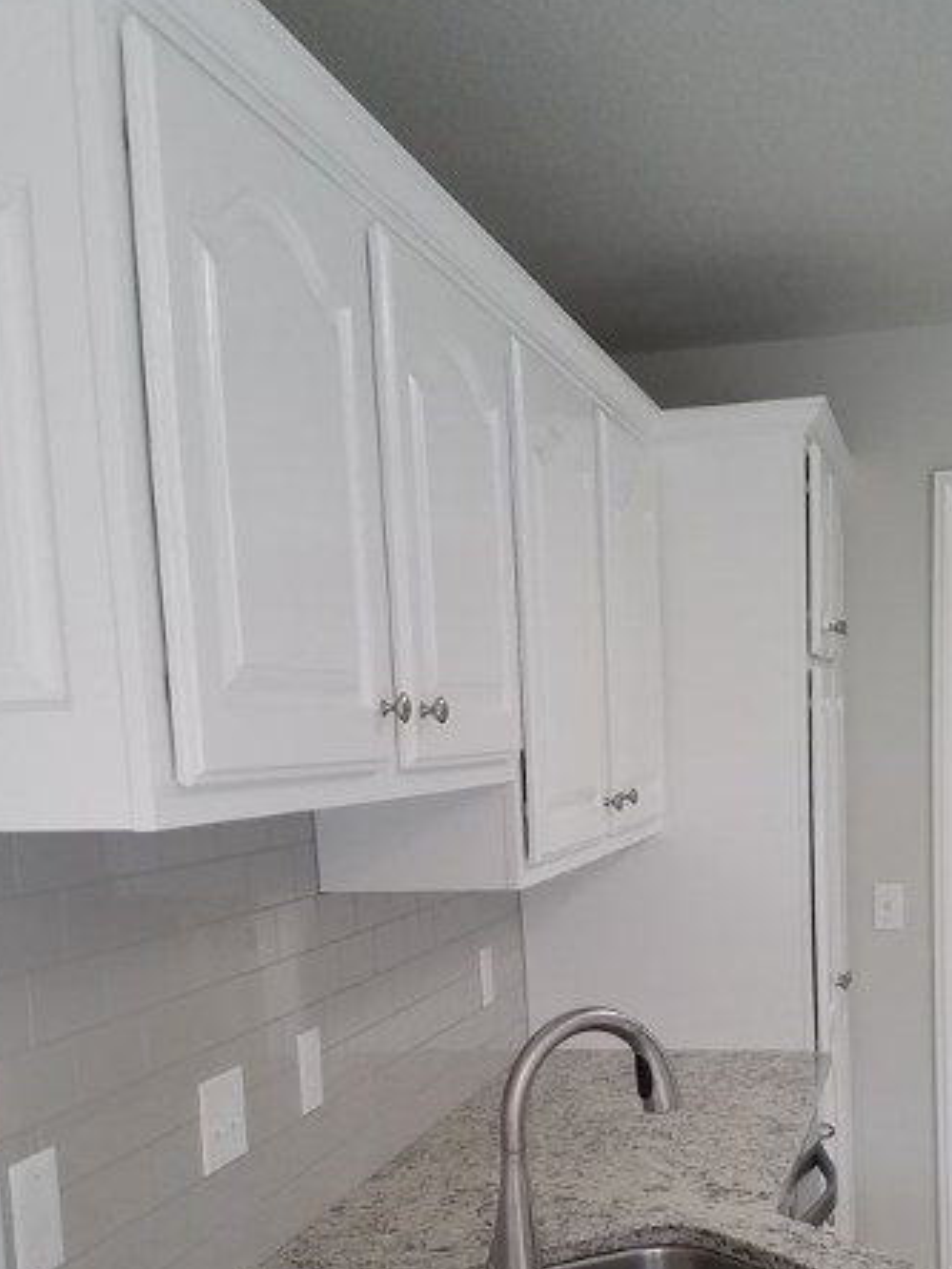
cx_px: 643
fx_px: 1650
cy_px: 969
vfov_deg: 40.7
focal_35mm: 45
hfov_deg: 31.9
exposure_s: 1/60
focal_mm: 4.2
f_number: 1.7
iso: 64
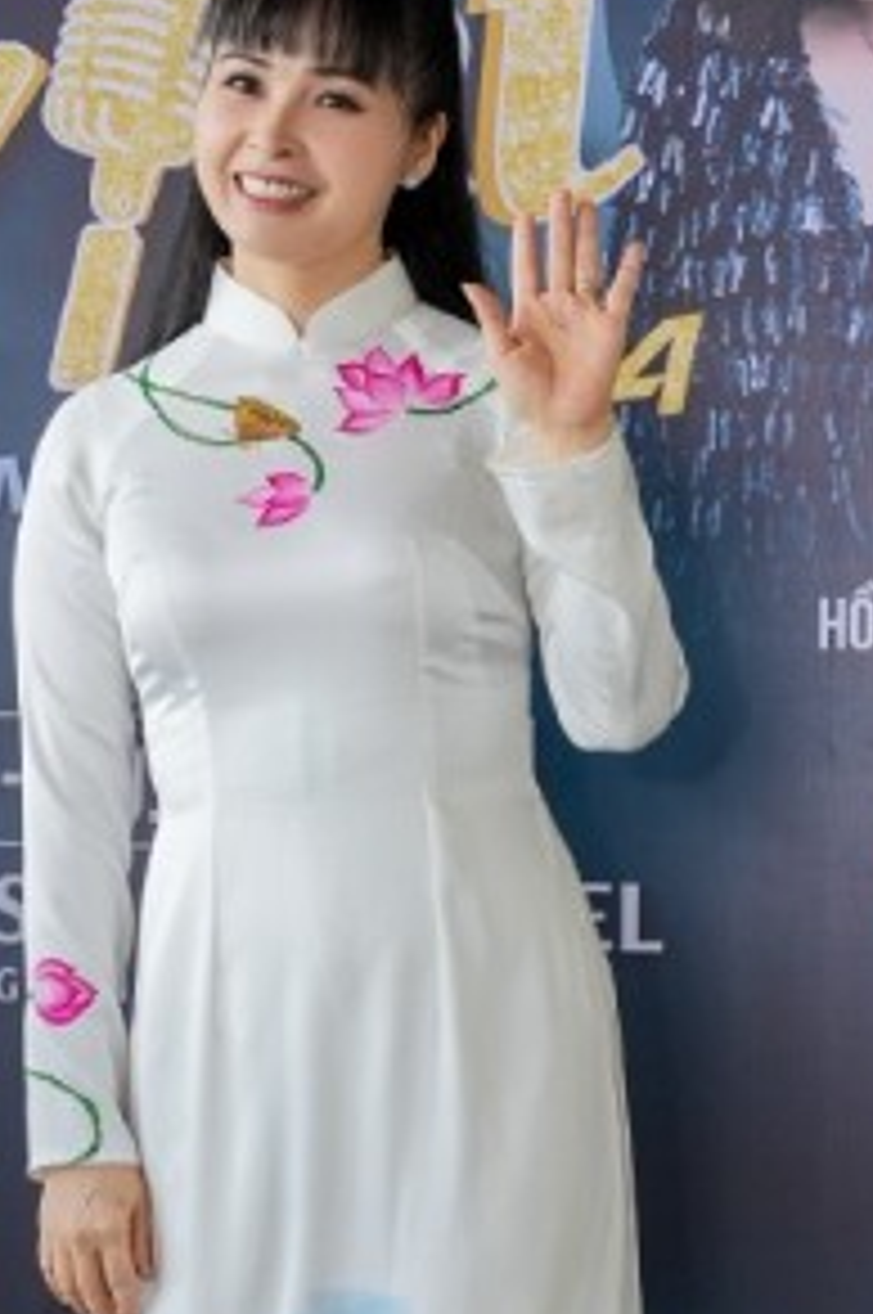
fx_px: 5906
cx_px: 616
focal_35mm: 162
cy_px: 824
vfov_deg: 12.7
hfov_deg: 8.4
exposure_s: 1/160
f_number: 5
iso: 320
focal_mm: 42.5
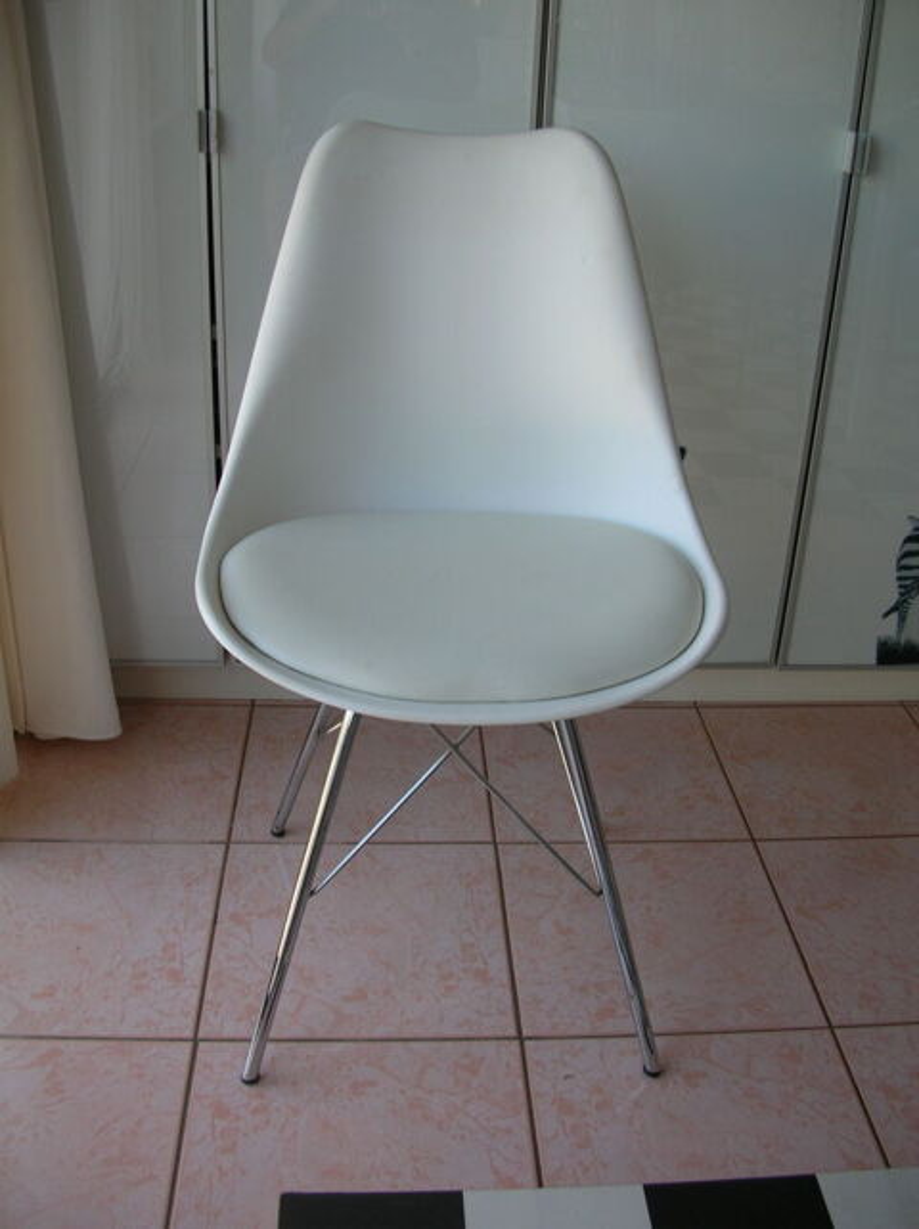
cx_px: 460
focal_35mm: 35
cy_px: 614
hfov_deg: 40.6
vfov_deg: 52.7
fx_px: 1241
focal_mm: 5.8
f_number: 2.8
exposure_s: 1/70.4
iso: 50
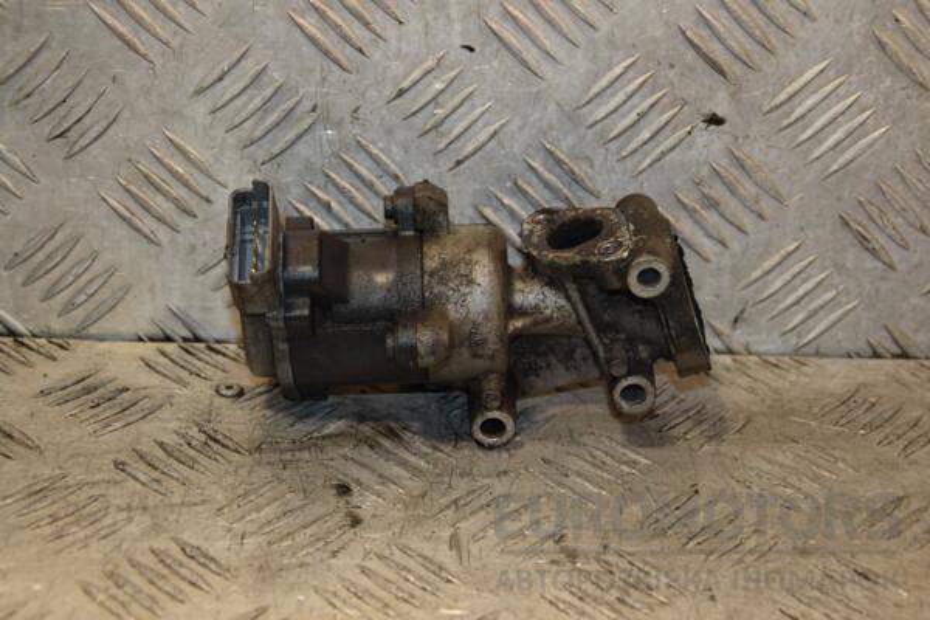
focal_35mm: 72
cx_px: 465
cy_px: 310
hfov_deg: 28.1
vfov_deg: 18.9
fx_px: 1860
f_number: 5.6
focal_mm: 48
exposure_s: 1/200
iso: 800
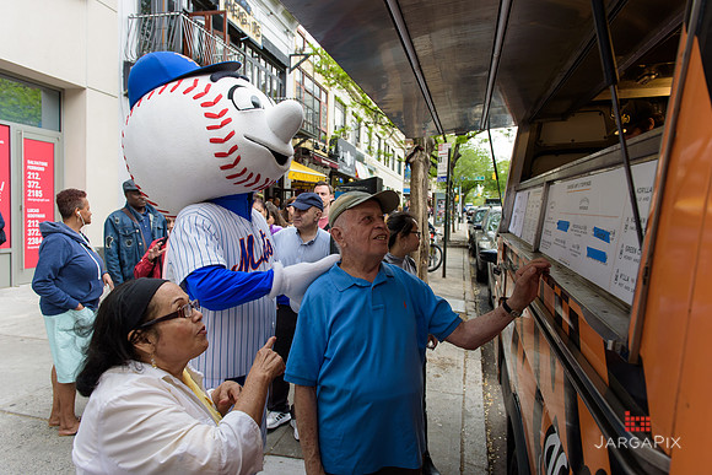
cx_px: 356
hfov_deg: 73.7
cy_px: 238
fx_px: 475
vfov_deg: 53.2
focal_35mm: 24
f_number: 4
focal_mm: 24
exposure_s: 1/250
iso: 200
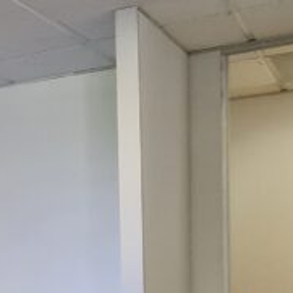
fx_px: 622
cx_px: -367
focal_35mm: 65
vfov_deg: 25.7
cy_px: 259
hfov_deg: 16.1
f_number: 2.2
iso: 320
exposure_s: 1/50
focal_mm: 2.2
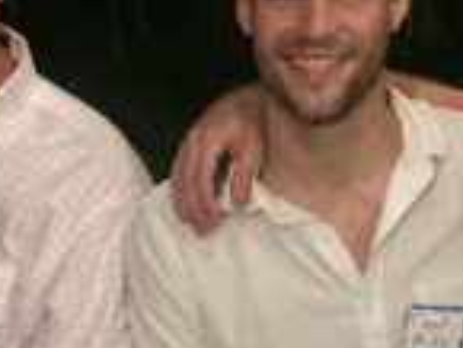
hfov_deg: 17.5
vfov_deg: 13.0
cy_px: 361
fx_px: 1499
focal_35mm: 112
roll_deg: -0.2
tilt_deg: -16.3
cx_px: 131
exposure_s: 1/15
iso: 500
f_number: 2.2
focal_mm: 4.15
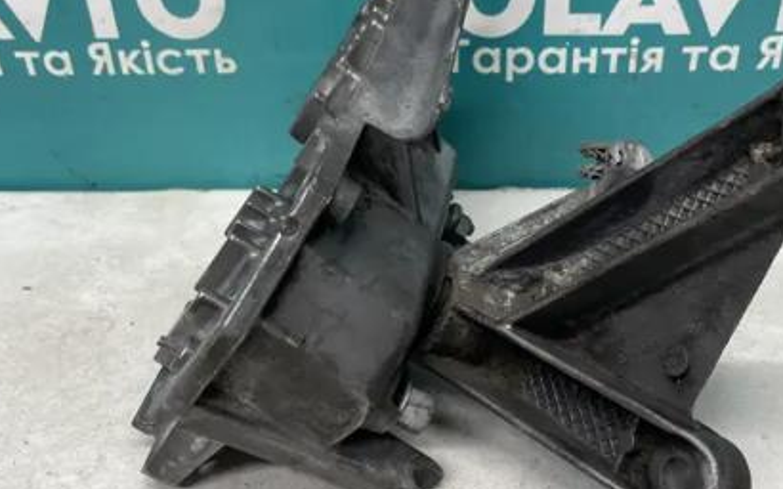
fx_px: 917
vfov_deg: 29.8
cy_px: 195
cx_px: 428
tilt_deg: -31.9
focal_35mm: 43
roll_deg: +1.0
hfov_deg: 46.2
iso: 125
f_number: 1.6
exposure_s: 1/100
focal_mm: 4.2
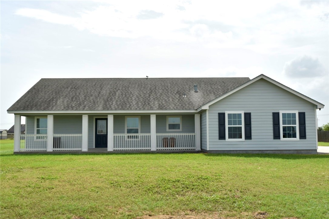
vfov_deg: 37.8
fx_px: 320
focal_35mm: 35
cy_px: 110
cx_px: 164
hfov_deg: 54.5
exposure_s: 1/2000
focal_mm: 35
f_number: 5.6
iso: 200
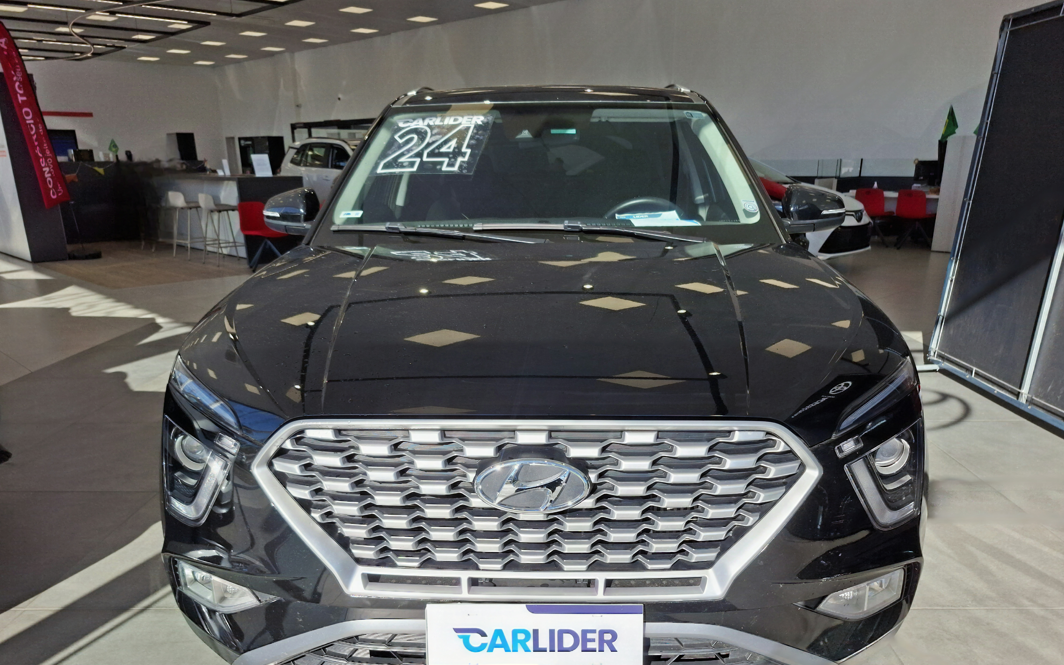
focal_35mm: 25
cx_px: 524
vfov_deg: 49.0
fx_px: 725
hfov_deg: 72.5
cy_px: 396
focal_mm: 5.54
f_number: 1.8
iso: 50
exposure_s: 1/909
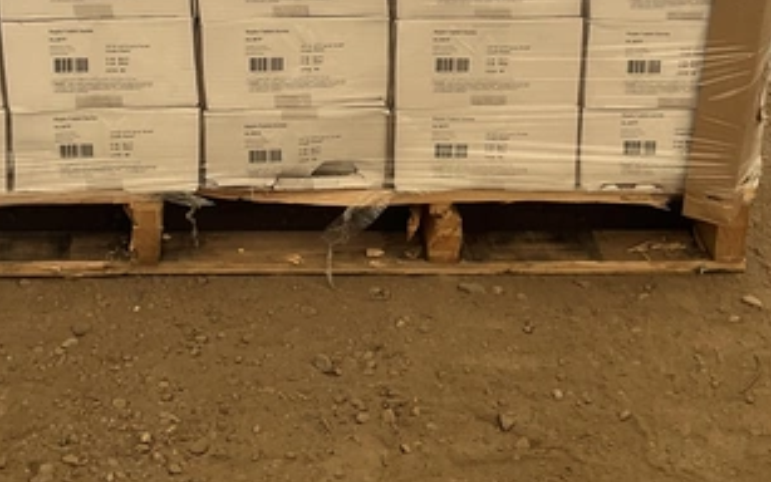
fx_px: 1576
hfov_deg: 27.4
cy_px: -44
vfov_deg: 16.9
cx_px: 301
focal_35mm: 75
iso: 20
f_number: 1.8
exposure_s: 1/122
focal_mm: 3
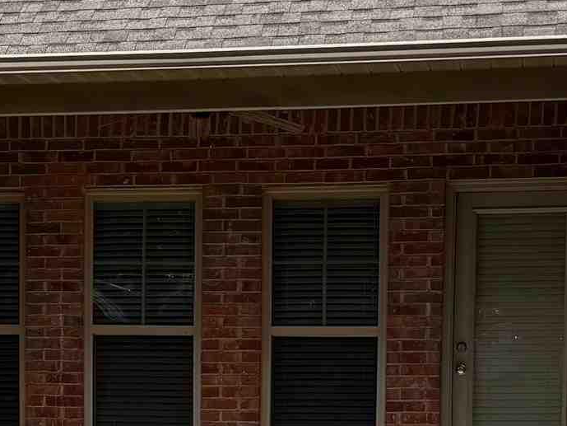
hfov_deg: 18.2
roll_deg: +0.7
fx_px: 1753
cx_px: 117
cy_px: 420
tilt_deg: -2.1
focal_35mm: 107
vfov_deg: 13.7
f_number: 1.78
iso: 80
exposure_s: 1/4405
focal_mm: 6.76
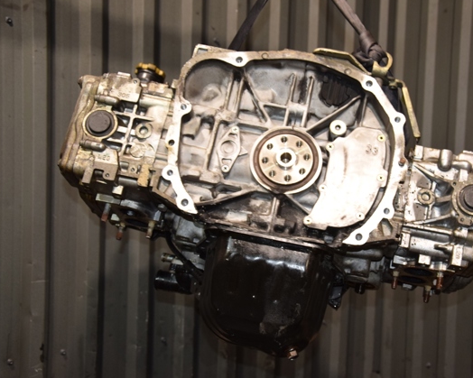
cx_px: 283
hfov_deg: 34.1
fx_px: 770
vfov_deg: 27.6
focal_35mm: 55
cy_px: 189
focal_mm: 32
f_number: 5
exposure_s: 1/60
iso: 800
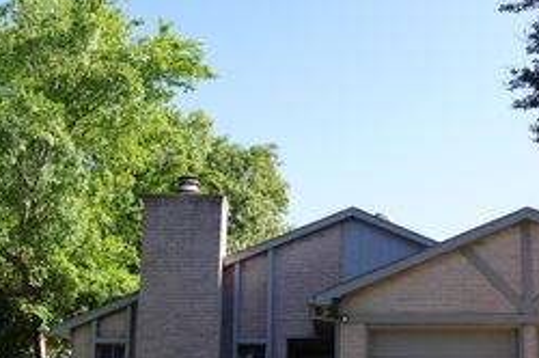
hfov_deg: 36.2
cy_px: 252
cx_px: 395
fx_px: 807
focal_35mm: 54
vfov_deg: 24.8
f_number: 11
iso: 100
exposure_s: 1/50
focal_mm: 18
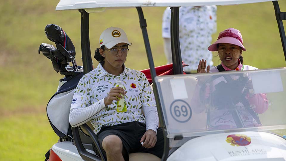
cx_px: 143
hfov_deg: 5.1
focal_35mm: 420
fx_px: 3185
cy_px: 86
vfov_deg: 2.9
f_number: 2.8
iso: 720
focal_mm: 400
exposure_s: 1/6400
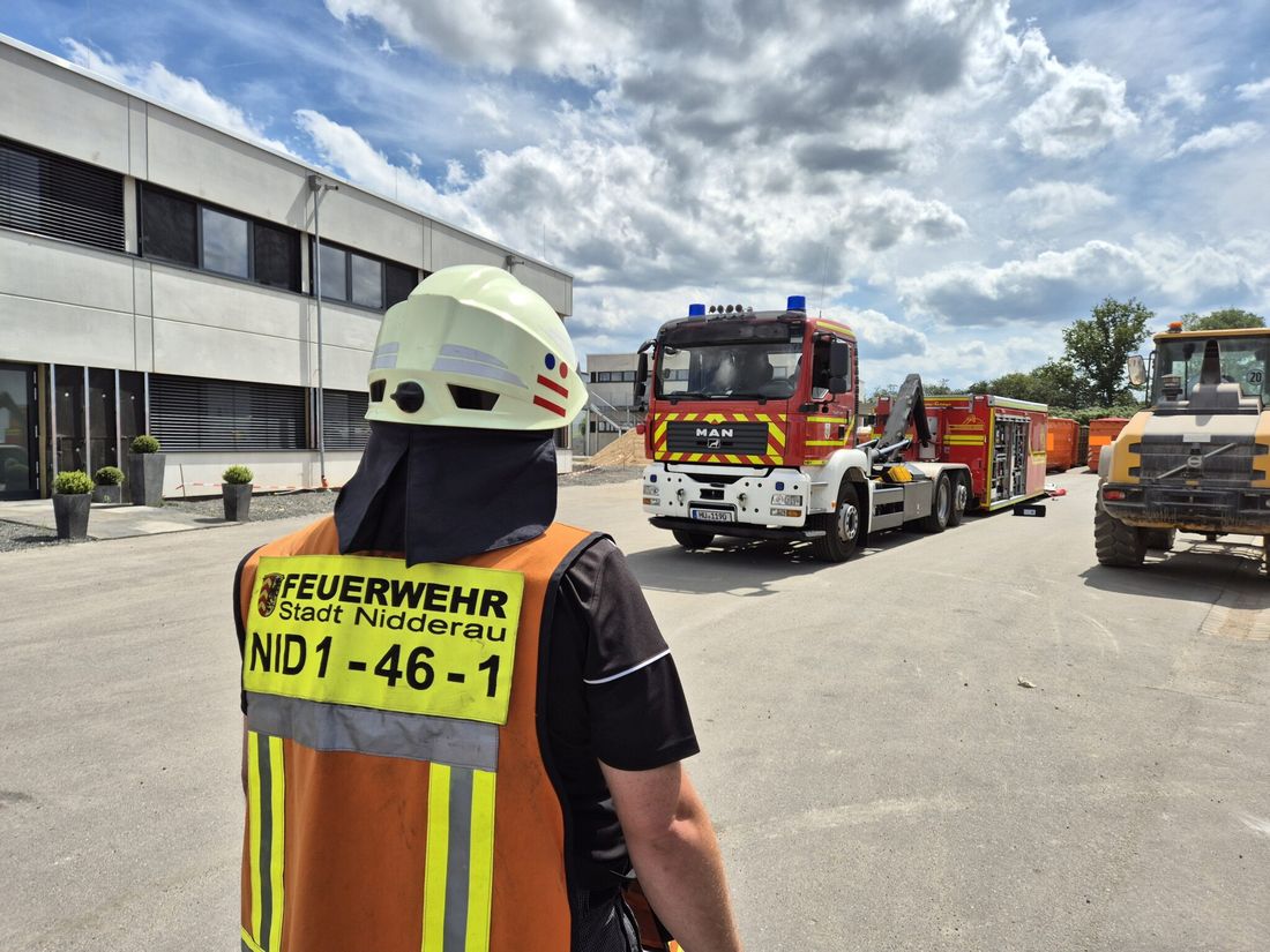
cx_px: 635
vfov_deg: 58.9
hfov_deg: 73.9
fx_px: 844
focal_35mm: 23
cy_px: 476
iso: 25
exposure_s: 1/2320
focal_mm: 5.4
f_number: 1.8
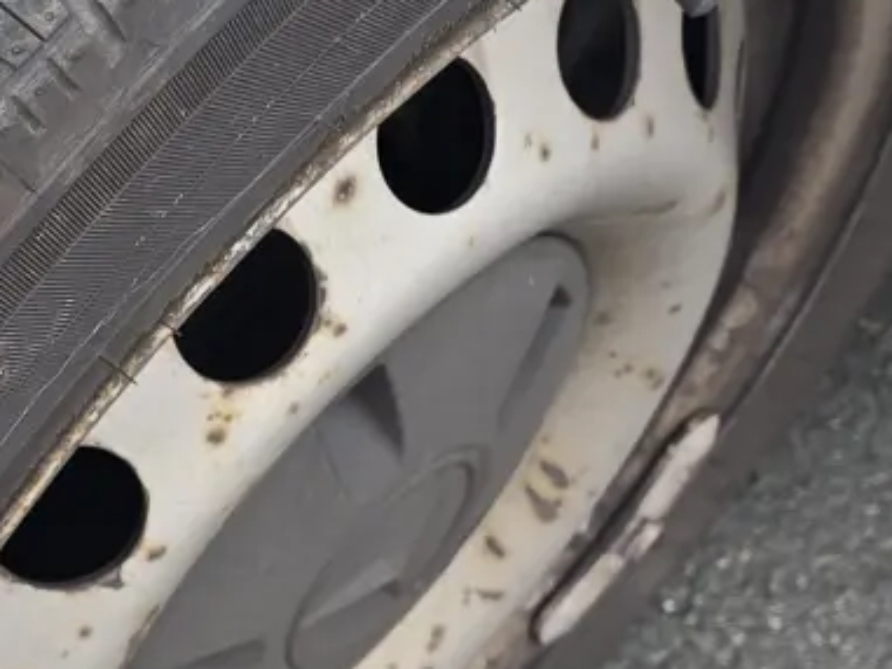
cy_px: 302
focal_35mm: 116
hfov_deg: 16.7
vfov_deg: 12.8
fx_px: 2990
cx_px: 37
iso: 12
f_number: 1.7
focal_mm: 6.3
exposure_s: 1/180
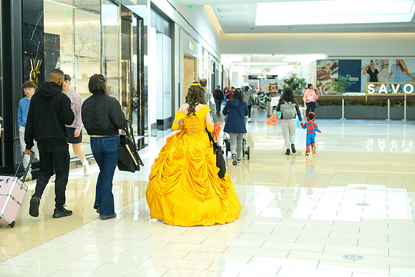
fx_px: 646
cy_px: 138
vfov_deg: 24.2
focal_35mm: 56
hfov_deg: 35.6
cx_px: 208
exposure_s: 1/200
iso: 800
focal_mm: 56
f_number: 2.8
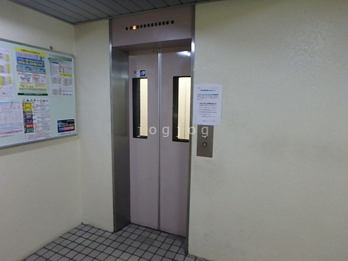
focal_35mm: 21
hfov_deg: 79.0
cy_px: 130
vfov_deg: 63.4
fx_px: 211
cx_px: 174
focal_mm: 3.7
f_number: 3.5
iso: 800
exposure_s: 1/20
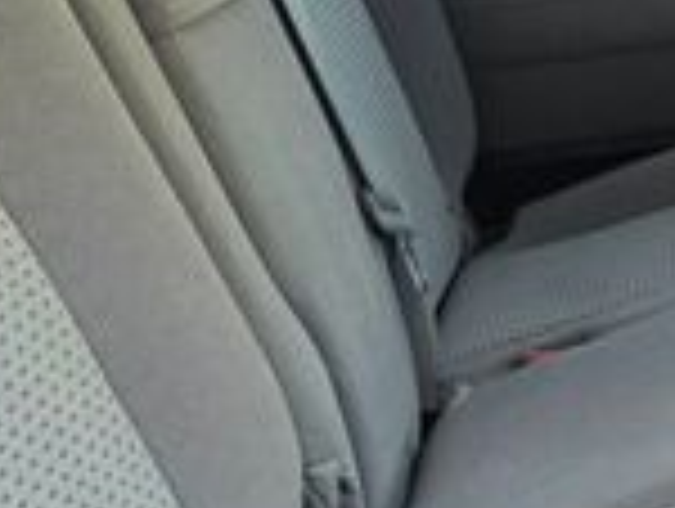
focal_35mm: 98
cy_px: 566
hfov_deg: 17.9
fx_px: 1914
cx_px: 1012
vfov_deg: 14.8
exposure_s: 1/120
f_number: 1.7
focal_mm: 6.3
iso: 250
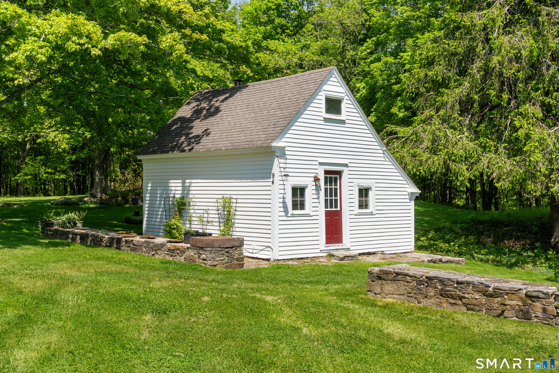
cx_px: 280
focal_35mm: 42
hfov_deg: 46.4
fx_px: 652
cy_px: 186
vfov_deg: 31.9
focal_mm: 28
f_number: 8
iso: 320
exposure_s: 1/250
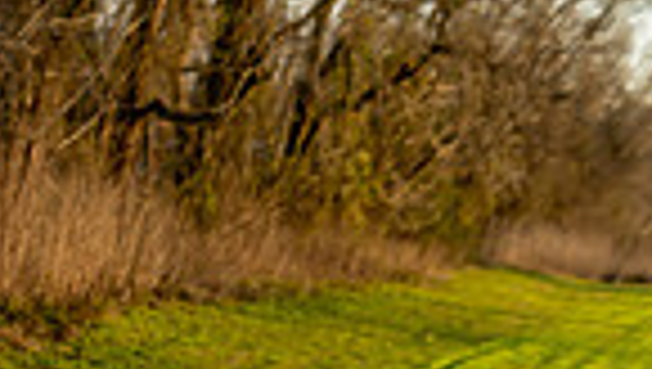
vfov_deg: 11.5
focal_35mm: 78
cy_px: 994
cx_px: -9
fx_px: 1350
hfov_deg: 25.7
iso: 100
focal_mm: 24
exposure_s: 1/250
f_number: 4
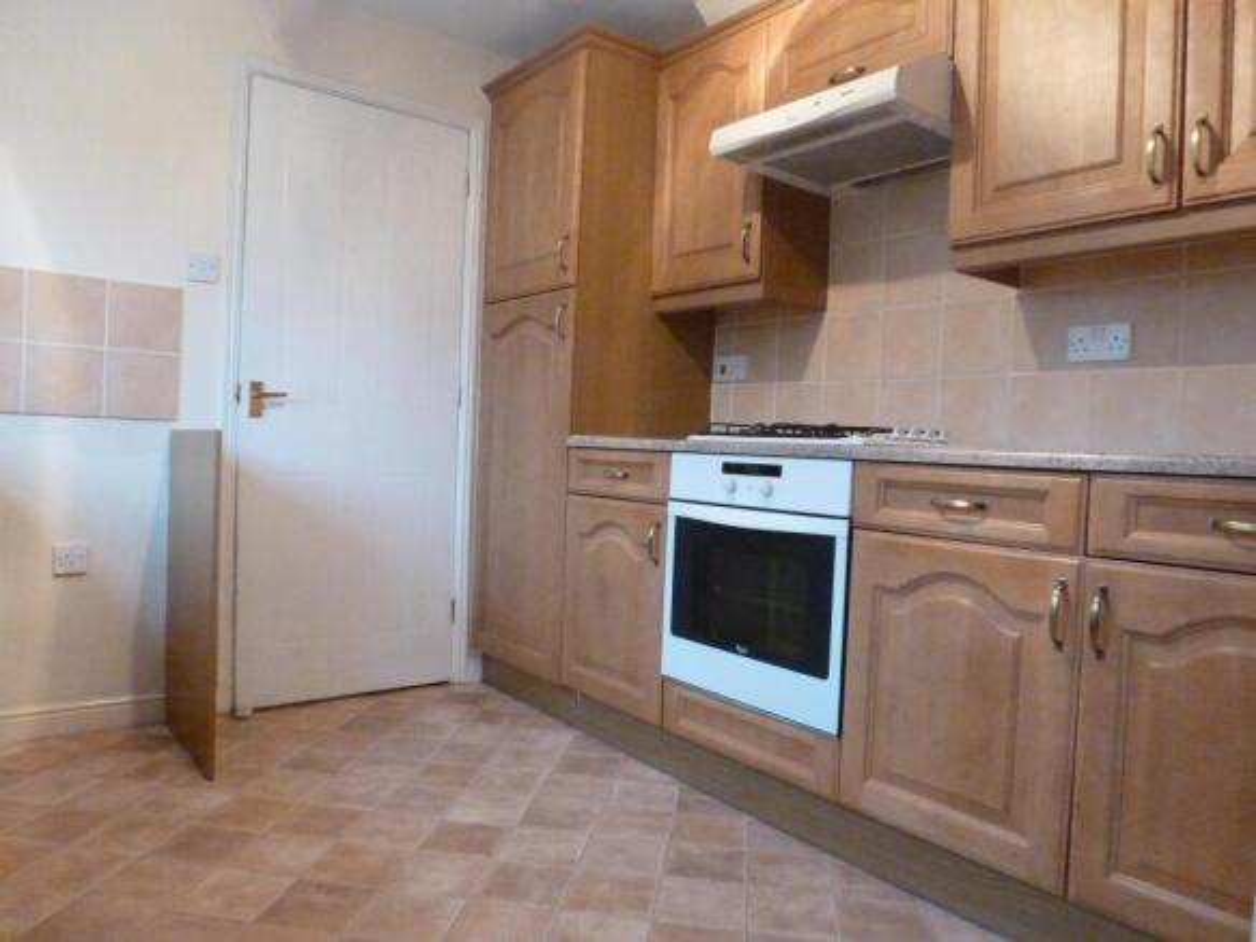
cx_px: 628
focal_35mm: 24
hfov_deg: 71.6
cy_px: 471
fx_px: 871
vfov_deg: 56.8
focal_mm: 4.3
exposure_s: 1/25
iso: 800
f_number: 3.3
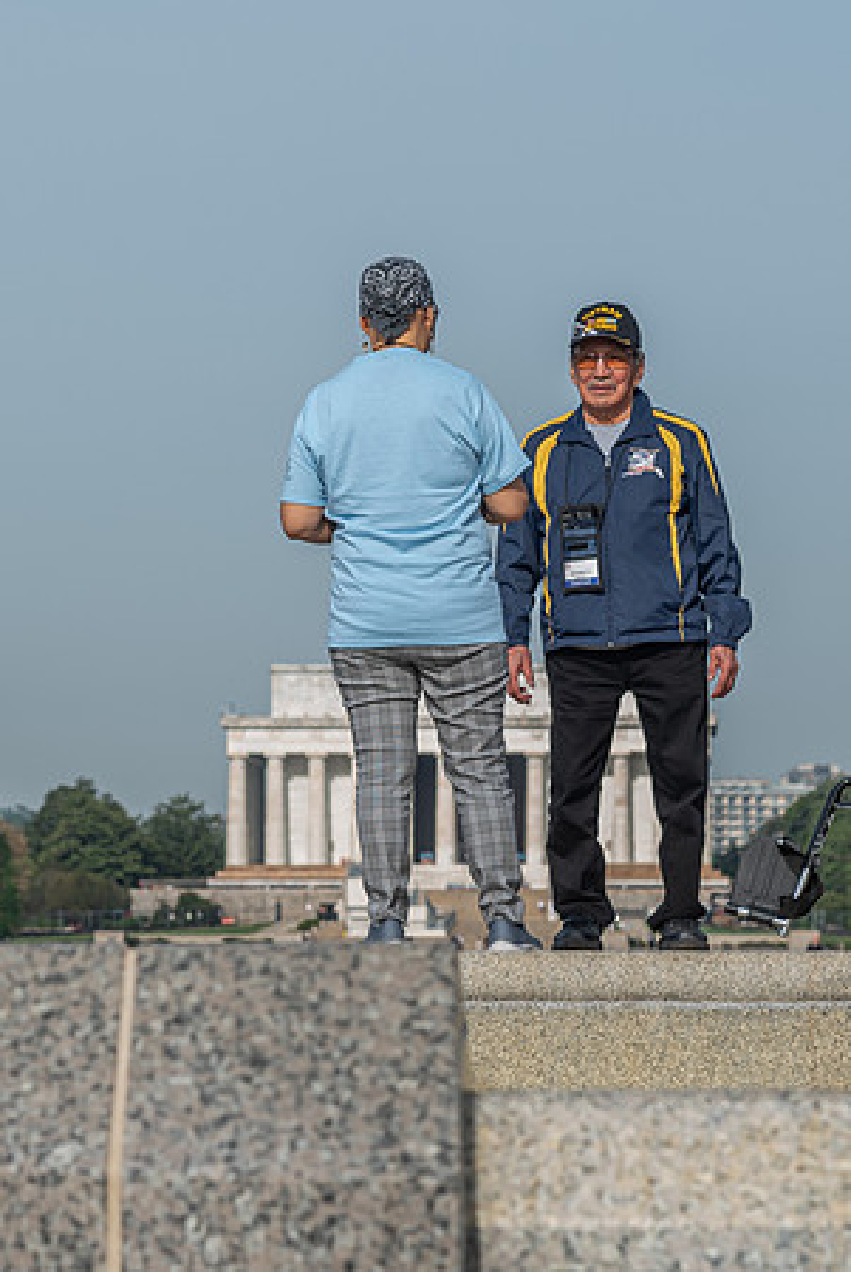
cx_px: 427
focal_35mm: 181
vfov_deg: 11.4
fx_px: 6392
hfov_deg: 7.6
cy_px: 613
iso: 100
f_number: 8
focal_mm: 98
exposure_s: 1/125
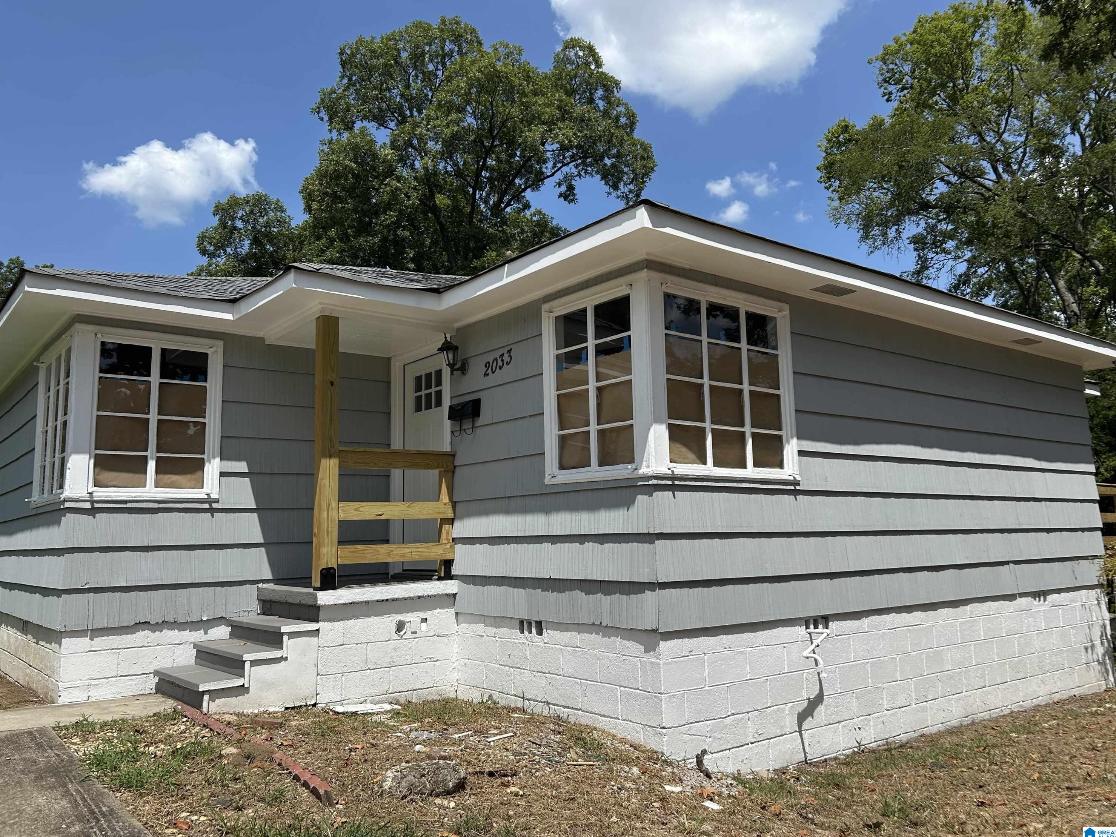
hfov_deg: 65.3
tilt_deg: +8.9
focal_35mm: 27
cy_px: 410
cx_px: 549
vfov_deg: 51.4
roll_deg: +1.8
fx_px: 871
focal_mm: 5.7
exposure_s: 1/5587
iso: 50
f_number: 1.5
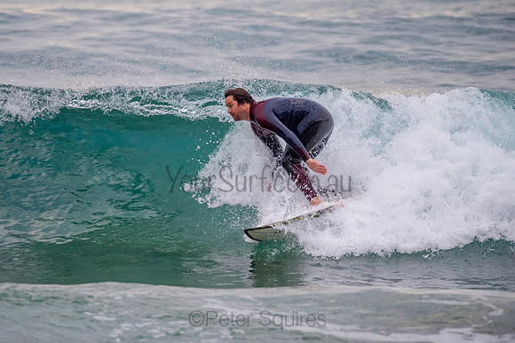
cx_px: 207
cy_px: 145
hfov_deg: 3.4
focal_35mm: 613
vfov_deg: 2.2
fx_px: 8773
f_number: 5.6
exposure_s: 1/1000
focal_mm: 500
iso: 800
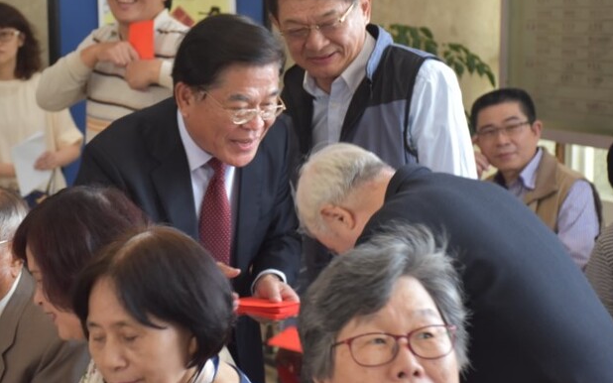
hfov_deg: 20.0
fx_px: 1737
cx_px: 283
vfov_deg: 12.6
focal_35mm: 104
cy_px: 172
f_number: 5
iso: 900
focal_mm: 60
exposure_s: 1/60
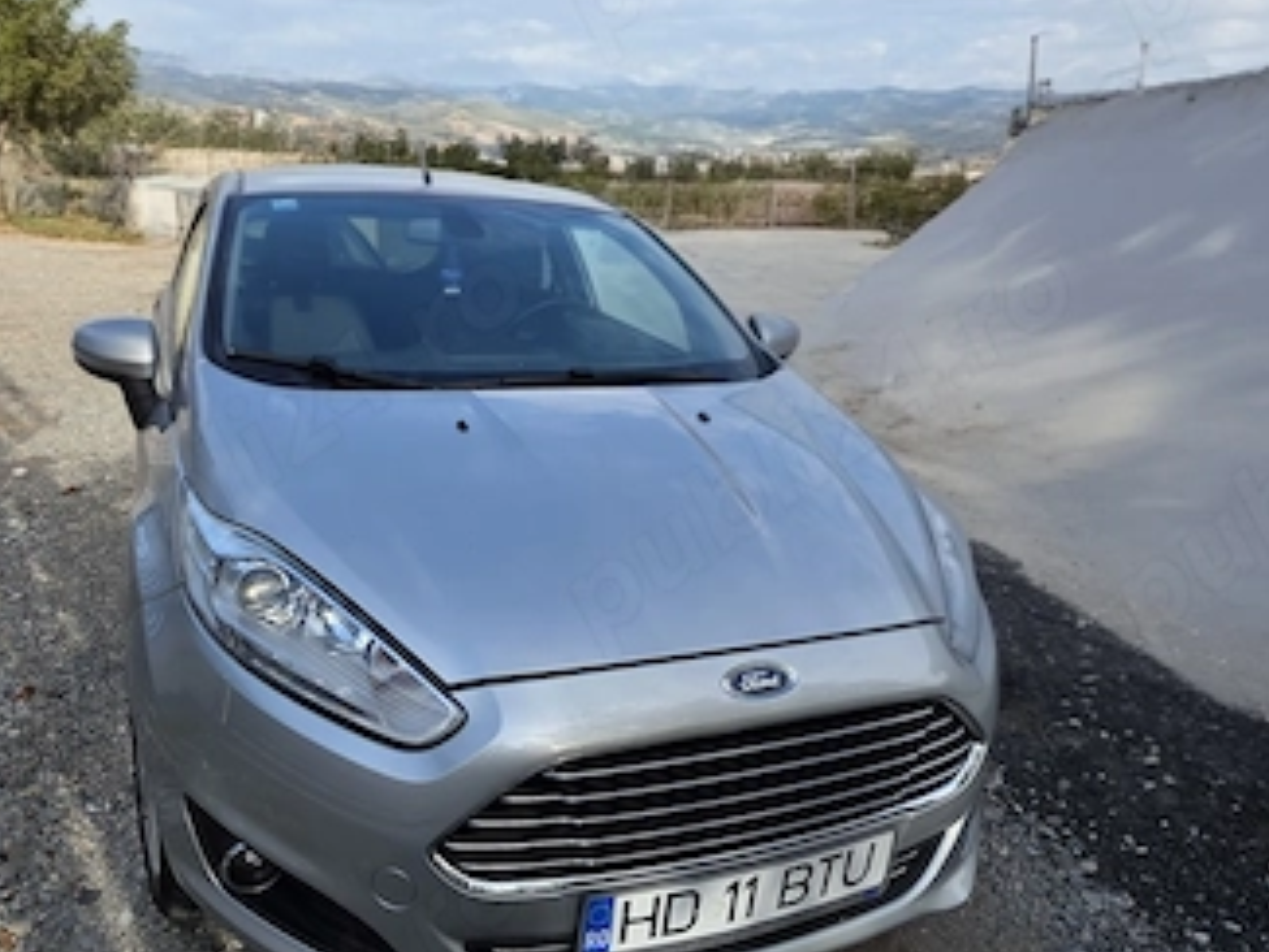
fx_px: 880
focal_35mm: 24
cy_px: 488
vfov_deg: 56.8
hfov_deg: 71.2
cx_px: 543
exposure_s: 1/1000
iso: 40
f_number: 1.9
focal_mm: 2.2
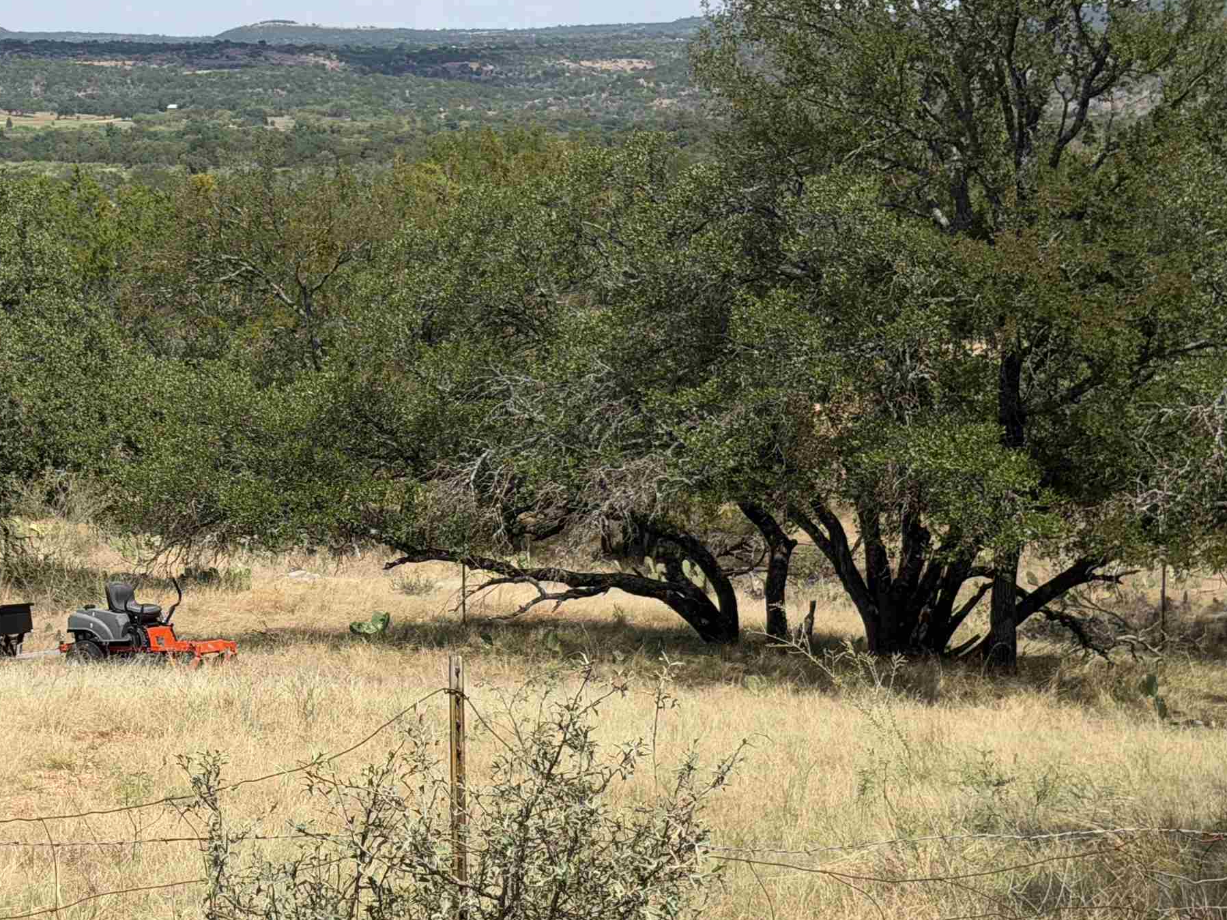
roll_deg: -0.1
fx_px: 2907
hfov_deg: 23.5
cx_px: 252
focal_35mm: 82
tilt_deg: -8.9
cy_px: 578
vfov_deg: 18.0
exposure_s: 1/4878
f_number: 1.78
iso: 64
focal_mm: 6.76
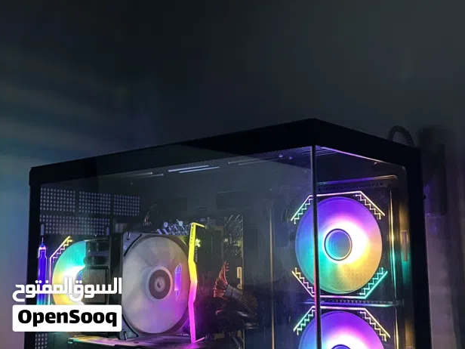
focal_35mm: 27
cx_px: 236
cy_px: 168
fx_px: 363
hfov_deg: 65.3
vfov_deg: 51.3
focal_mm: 5.7
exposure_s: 1/58
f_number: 1.5
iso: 400
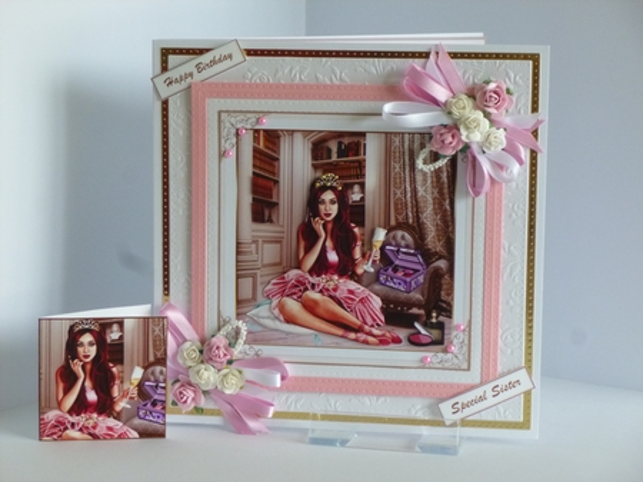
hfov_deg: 19.6
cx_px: 322
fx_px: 1857
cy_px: 241
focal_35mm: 100
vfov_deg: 14.8
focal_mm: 17.8
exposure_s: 1/60
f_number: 5.3
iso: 400
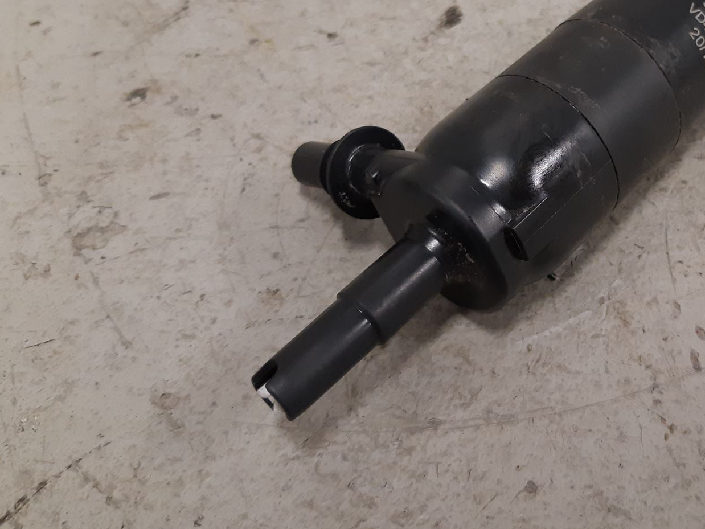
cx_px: 562
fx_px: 876
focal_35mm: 43
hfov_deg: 42.0
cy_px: 136
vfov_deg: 33.0
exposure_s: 1/50
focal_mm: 3.93
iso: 160
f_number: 1.7
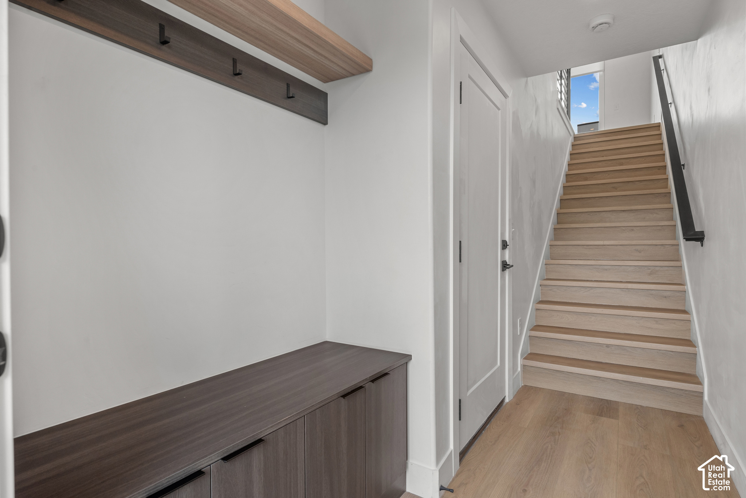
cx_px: 373
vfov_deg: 64.6
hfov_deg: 86.9
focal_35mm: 19
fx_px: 394
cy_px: 249
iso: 500
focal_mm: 19
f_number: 8
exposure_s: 1/5
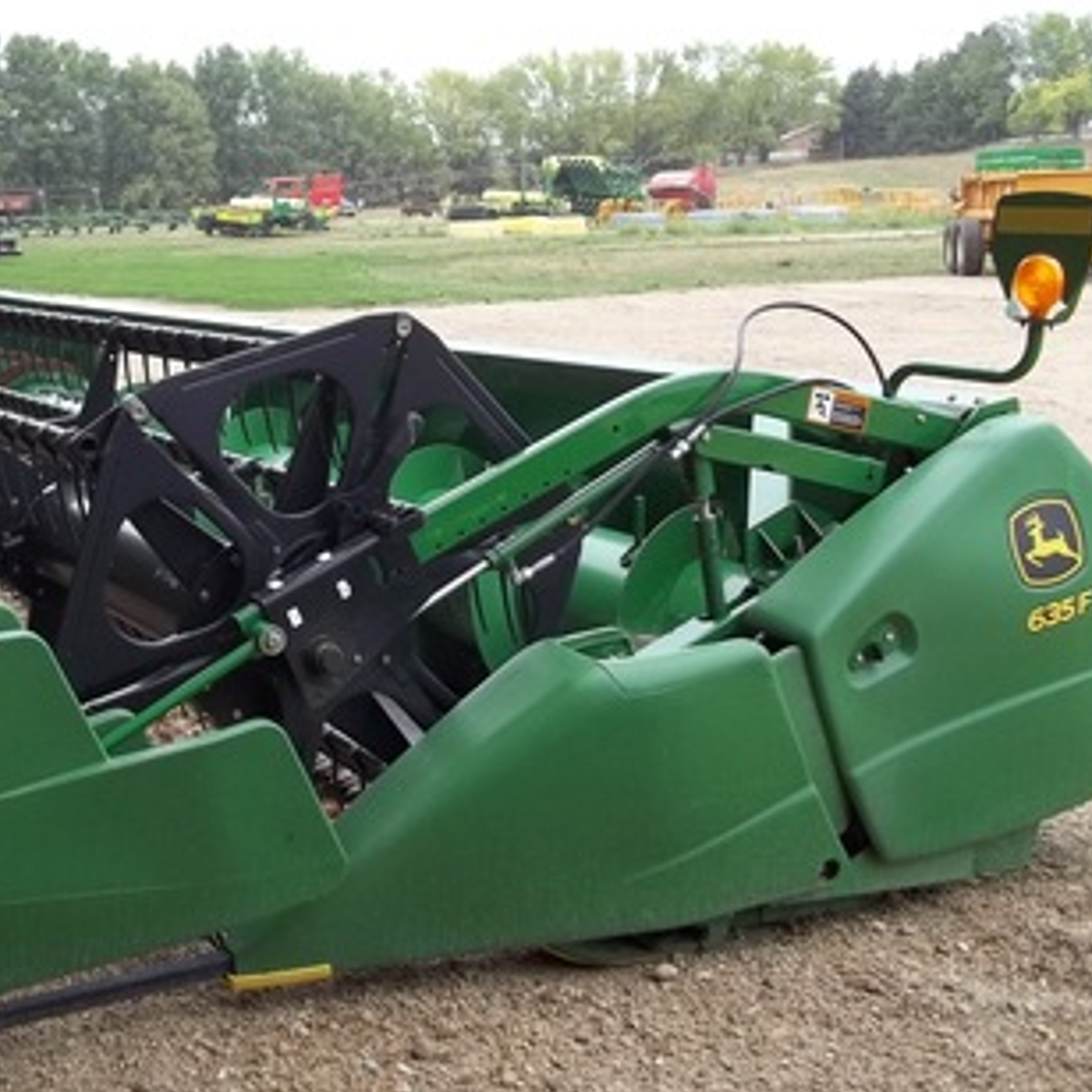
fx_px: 1785
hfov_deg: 33.4
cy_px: 468
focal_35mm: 50
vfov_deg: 34.0
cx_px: 294
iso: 64
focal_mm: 5.7
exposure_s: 1/160
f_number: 2.9
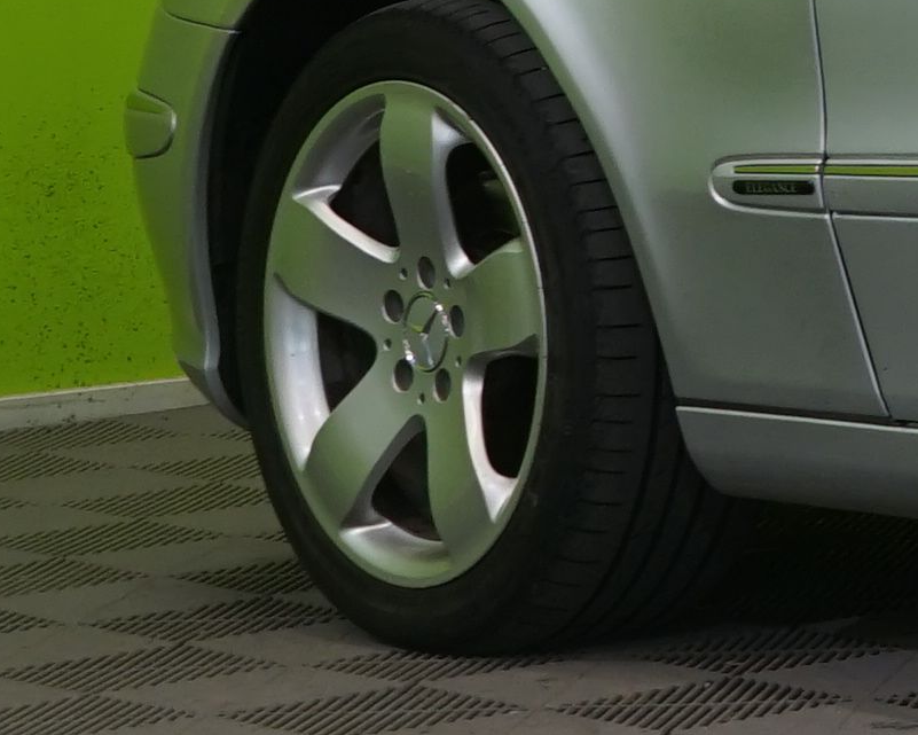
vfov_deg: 6.6
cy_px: -108
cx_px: 2658
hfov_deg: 7.4
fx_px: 6304
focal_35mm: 232
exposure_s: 1/40
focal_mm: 33
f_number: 6.3
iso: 400
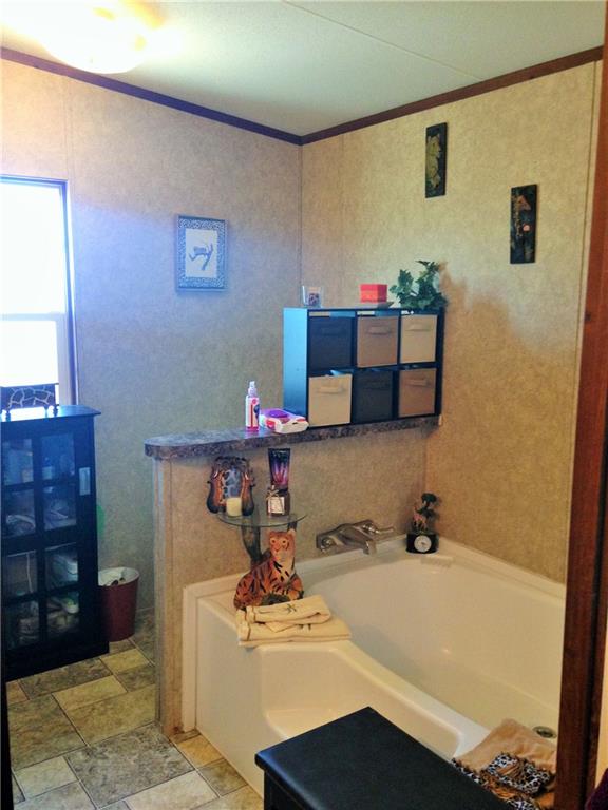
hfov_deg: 42.9
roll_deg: -0.4
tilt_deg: -8.5
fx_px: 773
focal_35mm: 33
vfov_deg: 55.4
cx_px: 304
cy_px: 405
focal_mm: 4.12
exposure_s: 1/20
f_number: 2.4
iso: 160
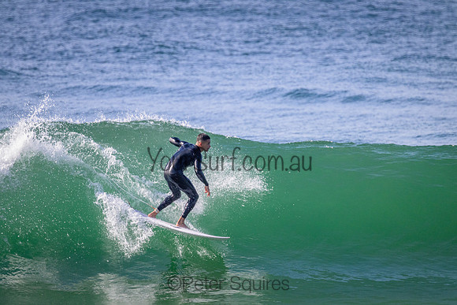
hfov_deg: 2.6
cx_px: 228
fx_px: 10157
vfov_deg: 1.7
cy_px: 152
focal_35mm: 800
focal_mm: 800
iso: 2200
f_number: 11
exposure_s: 1/2000
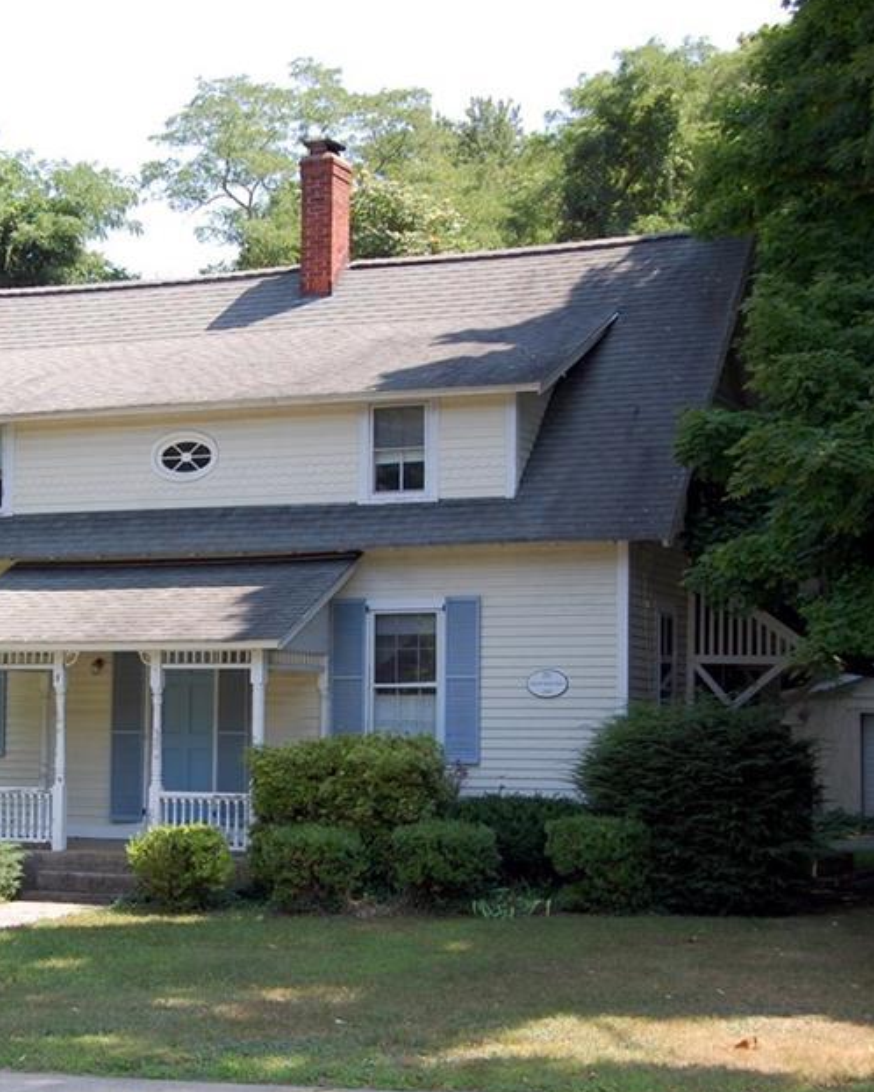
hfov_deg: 21.1
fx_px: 2320
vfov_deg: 26.5
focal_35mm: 72
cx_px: 179
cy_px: 586
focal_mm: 31
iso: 200
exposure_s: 1/200
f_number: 7.1
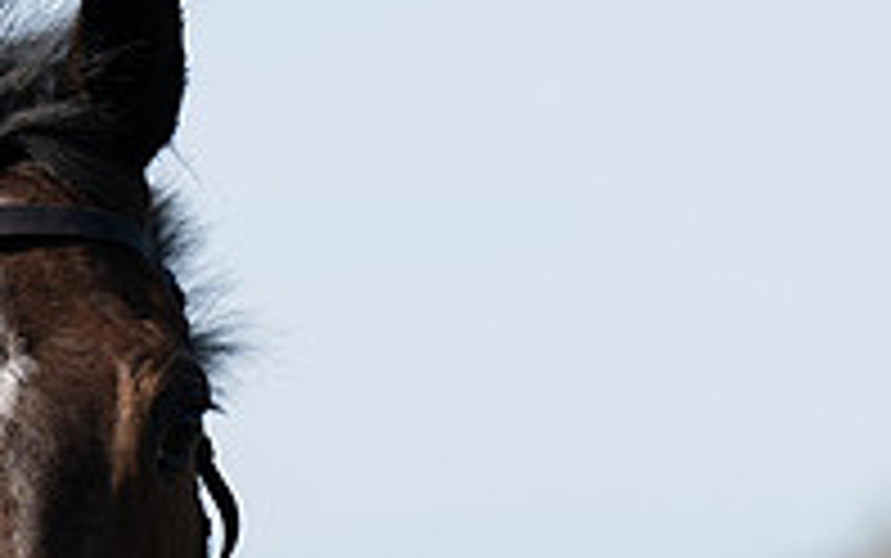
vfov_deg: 2.1
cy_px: 684
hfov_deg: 3.4
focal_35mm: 625
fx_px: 15185
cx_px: 392
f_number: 5
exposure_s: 1/1000
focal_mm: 180
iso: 200
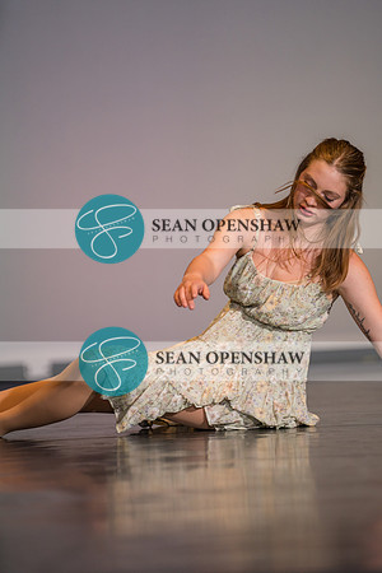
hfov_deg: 7.4
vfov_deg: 11.1
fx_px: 2944
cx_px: 191
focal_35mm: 185
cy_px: 286
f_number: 2.8
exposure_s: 1/500
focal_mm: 185
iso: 500
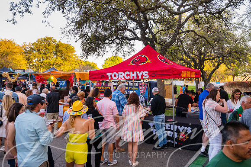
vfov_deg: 39.8
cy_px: 81
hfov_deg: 57.1
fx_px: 231
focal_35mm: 33
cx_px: 135
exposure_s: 1/640
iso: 1250
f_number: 4
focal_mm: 30
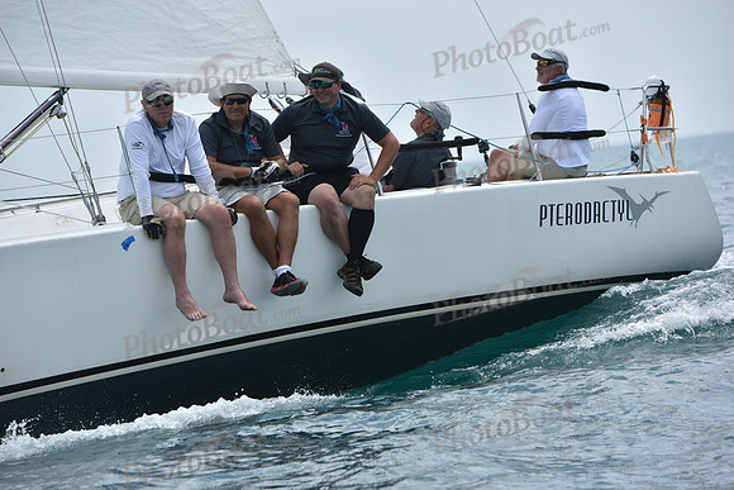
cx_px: 367
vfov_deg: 7.9
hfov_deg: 11.7
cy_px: 245
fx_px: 3569
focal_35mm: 175
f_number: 7.1
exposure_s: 1/1250
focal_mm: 175
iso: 250
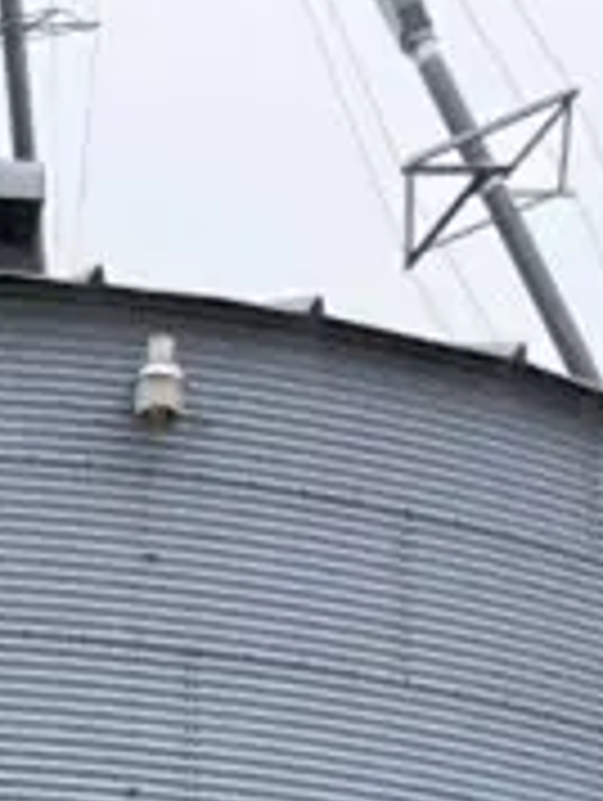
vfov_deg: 11.9
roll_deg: -2.2
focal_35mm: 151
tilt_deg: +14.7
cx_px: -50
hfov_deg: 9.8
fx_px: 3499
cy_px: 1494
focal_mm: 3.99
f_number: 1.8
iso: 20
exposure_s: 1/631
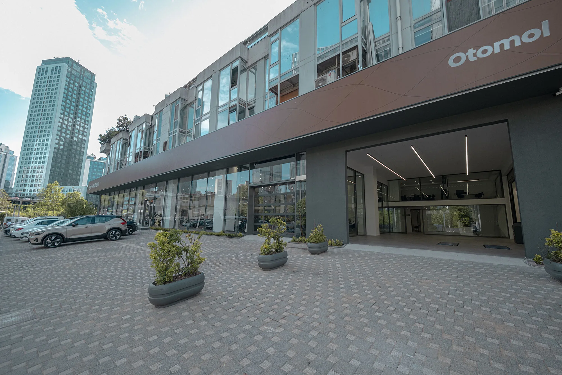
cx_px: 281
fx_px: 219
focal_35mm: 14
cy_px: 188
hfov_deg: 104.3
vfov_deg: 81.2
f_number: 2.8
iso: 100
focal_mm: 9.2
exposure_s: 1/400
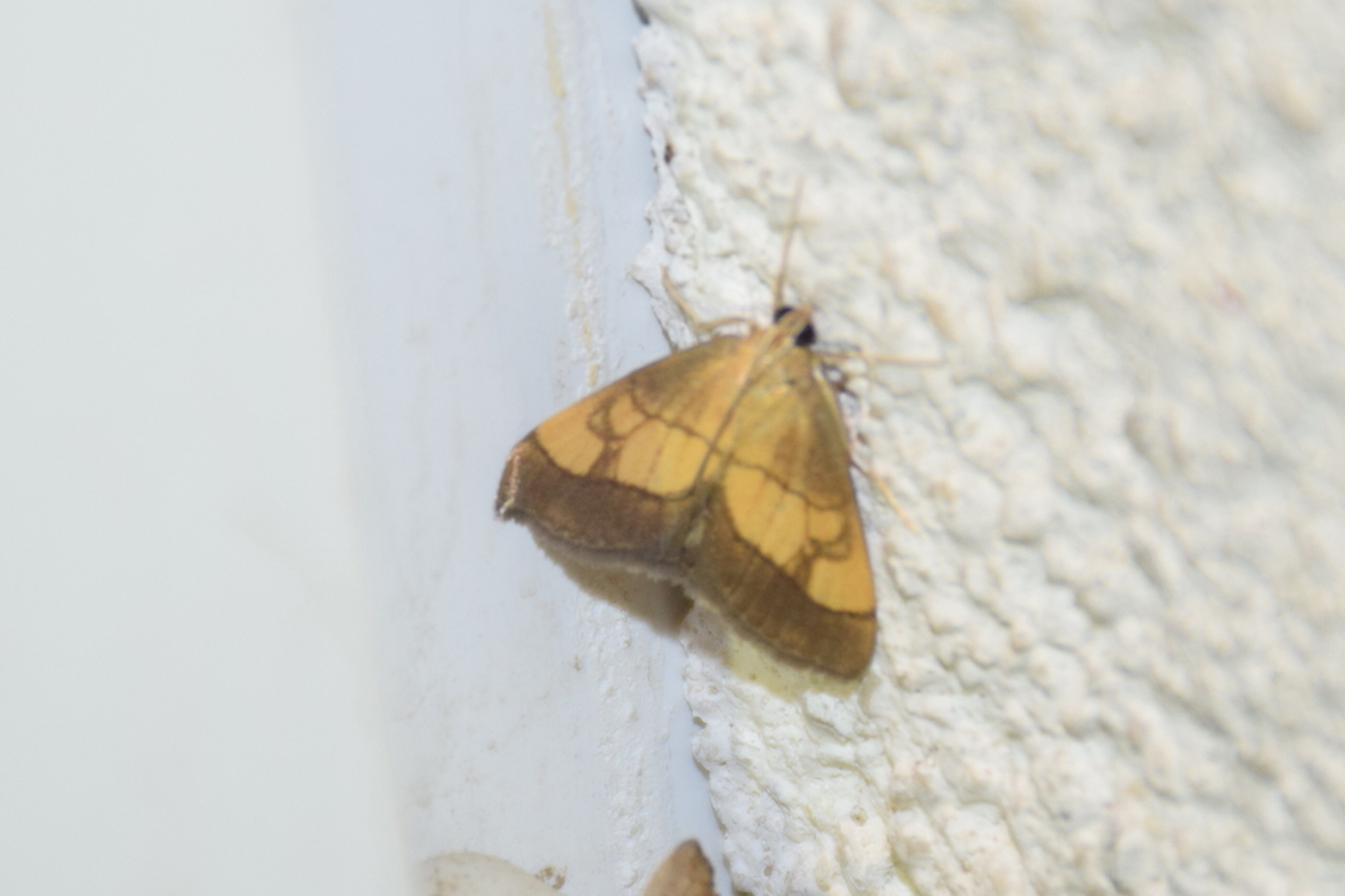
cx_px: 672
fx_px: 7843
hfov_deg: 9.8
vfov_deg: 6.5
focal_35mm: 210
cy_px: 448
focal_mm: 140
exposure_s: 1/60
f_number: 5.6
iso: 500
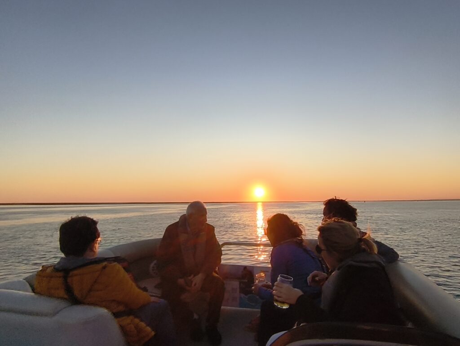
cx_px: 230
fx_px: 266
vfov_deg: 66.0
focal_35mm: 20
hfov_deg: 81.7
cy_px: 173
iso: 50
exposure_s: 1/1783
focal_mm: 1.65
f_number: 2.2
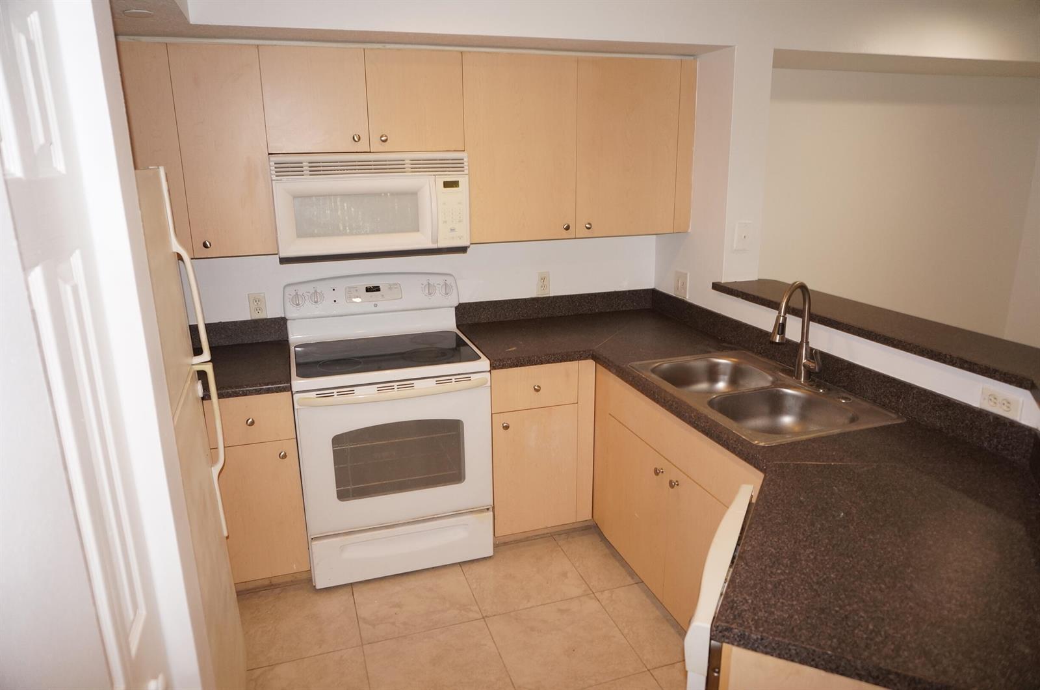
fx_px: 692
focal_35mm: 24
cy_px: 345
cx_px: 520
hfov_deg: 73.8
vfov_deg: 53.0
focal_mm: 16
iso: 400
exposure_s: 1/60
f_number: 4
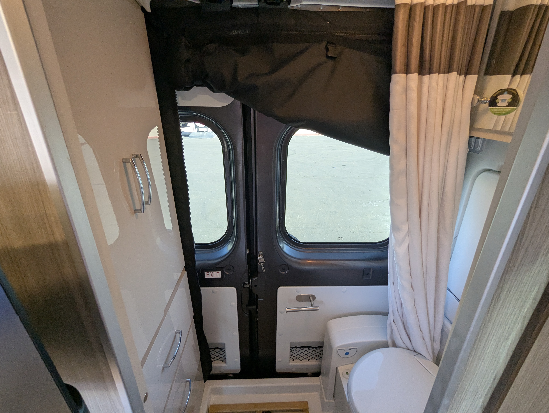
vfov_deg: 78.2
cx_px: 274
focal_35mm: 16
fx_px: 254
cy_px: 206
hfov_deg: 94.4
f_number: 2.2
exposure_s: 1/88.8
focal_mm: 2.35
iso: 200
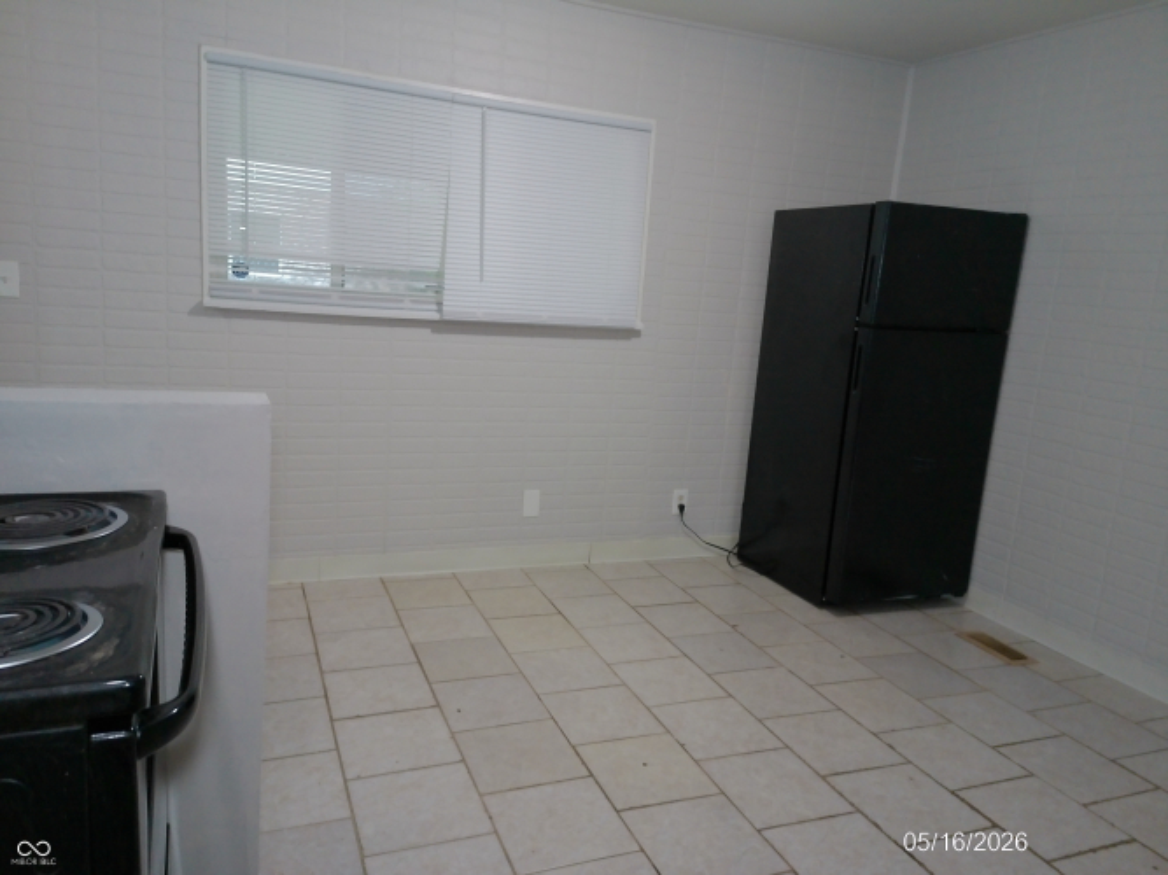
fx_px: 877
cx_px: 584
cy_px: 438
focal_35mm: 26
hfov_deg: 67.3
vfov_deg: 53.0
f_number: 2
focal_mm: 6.8
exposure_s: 1/38
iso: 400
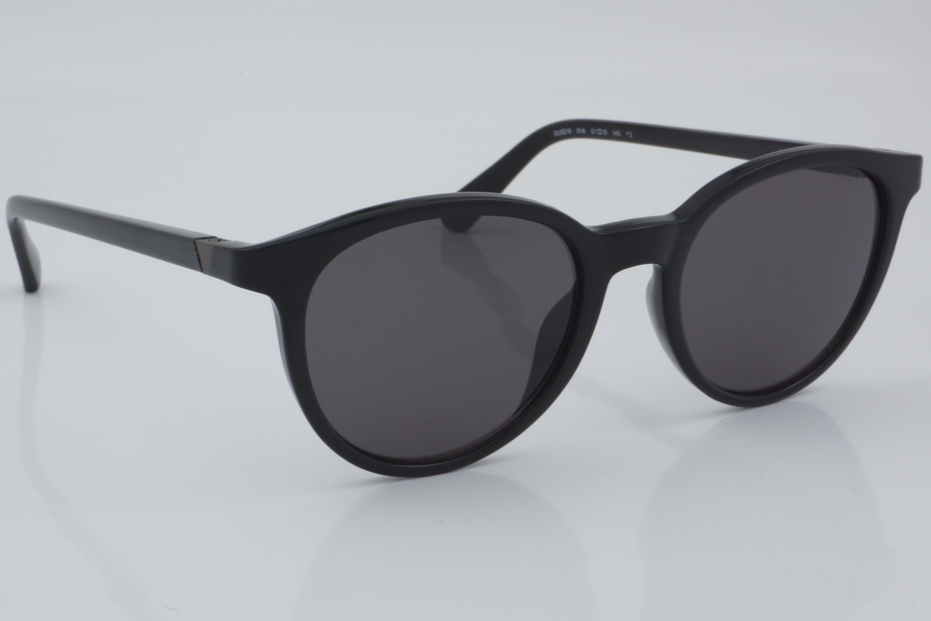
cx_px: 466
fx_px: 2133
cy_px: 310
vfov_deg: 16.6
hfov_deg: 24.6
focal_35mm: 82
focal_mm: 55
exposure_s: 1/4
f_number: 32
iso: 100
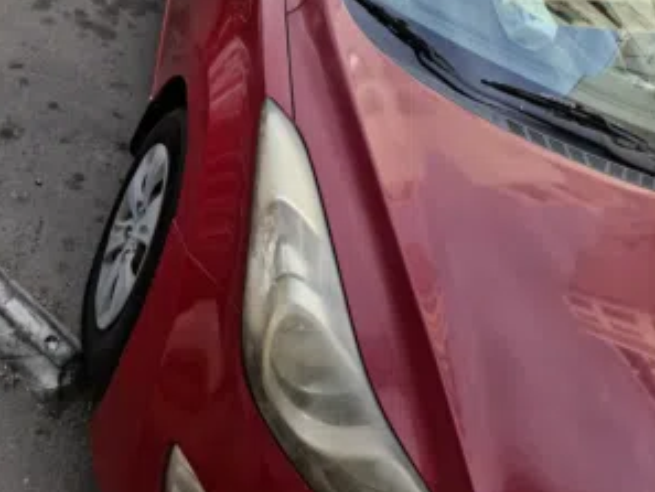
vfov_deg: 42.4
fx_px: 587
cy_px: 66
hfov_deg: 58.3
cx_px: 326
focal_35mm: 31
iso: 50
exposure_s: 1/1181
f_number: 1.8
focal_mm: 5.54
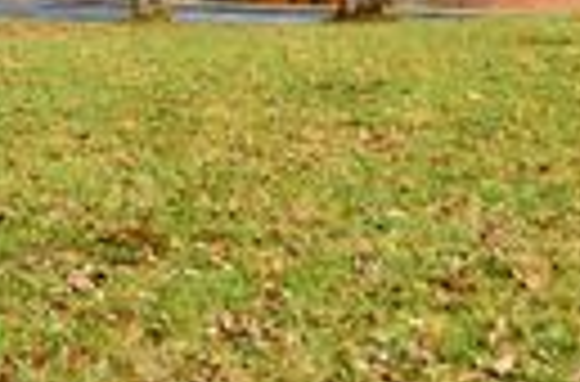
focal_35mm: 140
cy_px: -169
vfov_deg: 9.5
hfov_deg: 14.5
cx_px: 40
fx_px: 2247
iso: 400
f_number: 9
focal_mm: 24
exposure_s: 1/320
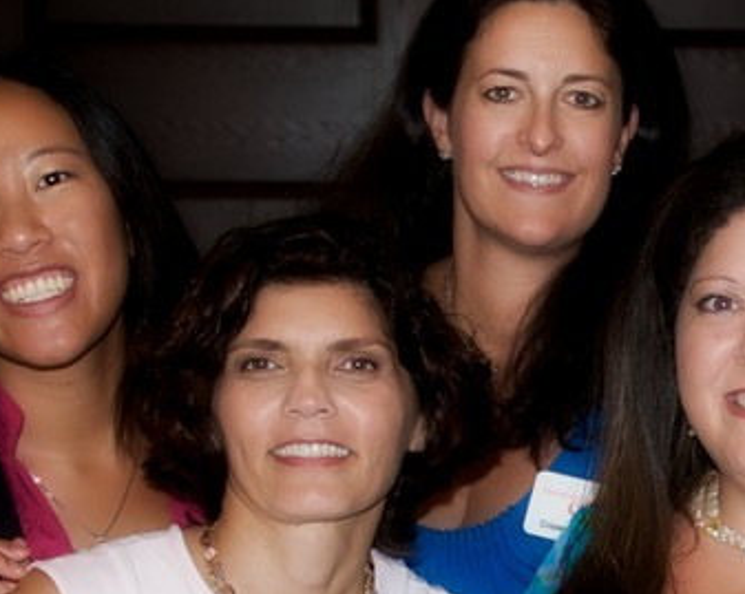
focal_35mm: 87
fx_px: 1917
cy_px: 464
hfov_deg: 21.7
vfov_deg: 17.5
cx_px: 586
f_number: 2.8
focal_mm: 26
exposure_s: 1/200
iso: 250
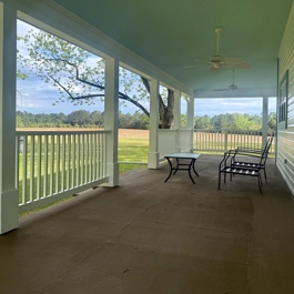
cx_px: 152
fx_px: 307
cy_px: 129
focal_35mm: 32
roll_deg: -1.2
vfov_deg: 51.0
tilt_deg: +0.7
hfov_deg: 51.1
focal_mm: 6.76
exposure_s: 1/1493
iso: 100
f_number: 1.78
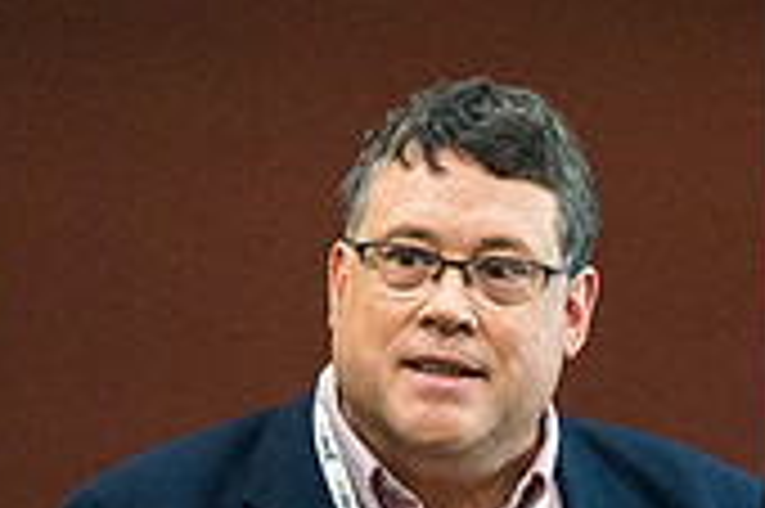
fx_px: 21760
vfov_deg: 1.3
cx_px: 540
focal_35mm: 1025
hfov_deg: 2.0
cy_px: 820
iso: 3200
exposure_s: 1/160
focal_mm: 200
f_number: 3.5
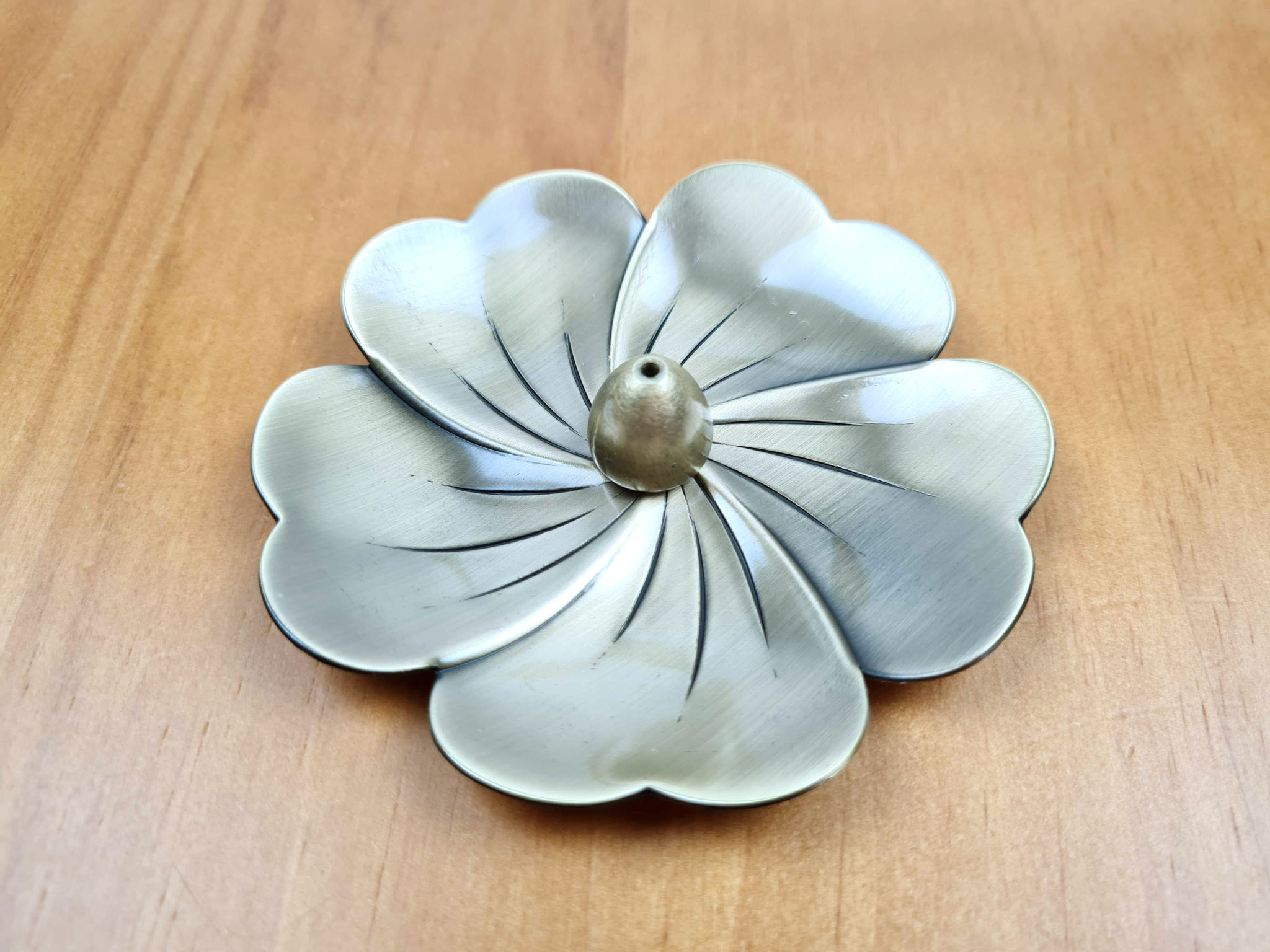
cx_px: 635
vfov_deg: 53.1
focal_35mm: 26
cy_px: 476
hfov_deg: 67.3
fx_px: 954
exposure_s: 1/134
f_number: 1.8
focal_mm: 5.4
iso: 50
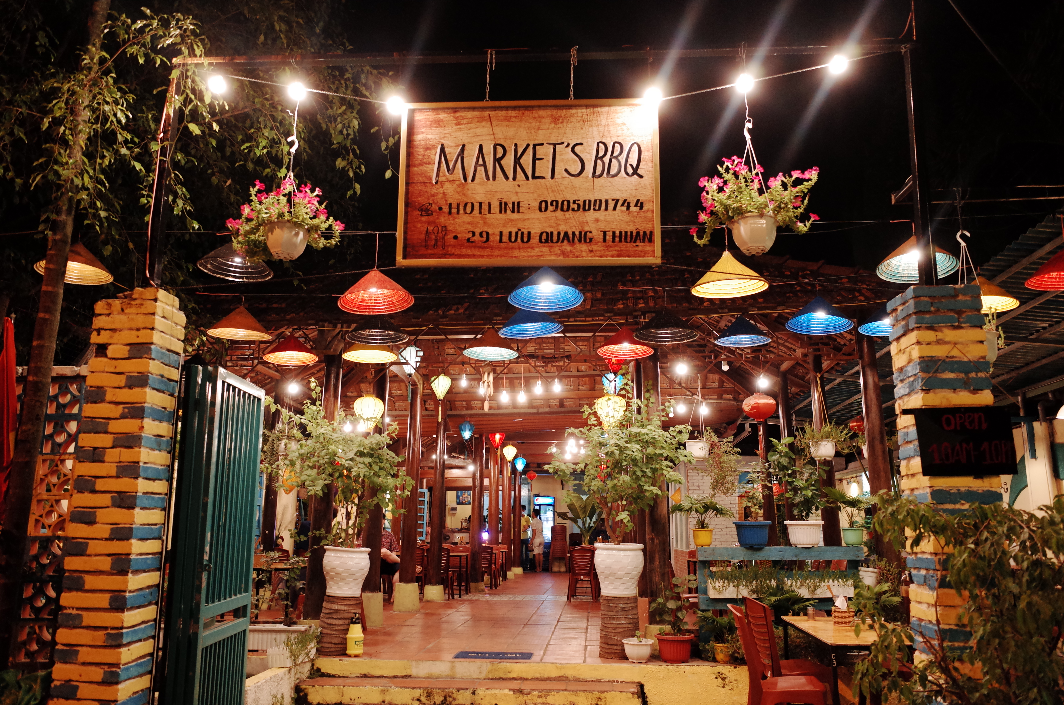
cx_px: 532
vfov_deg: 46.2
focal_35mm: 28
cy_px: 352
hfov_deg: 65.6
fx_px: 826
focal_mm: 18.3
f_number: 2.8
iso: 1250
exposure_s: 1/40
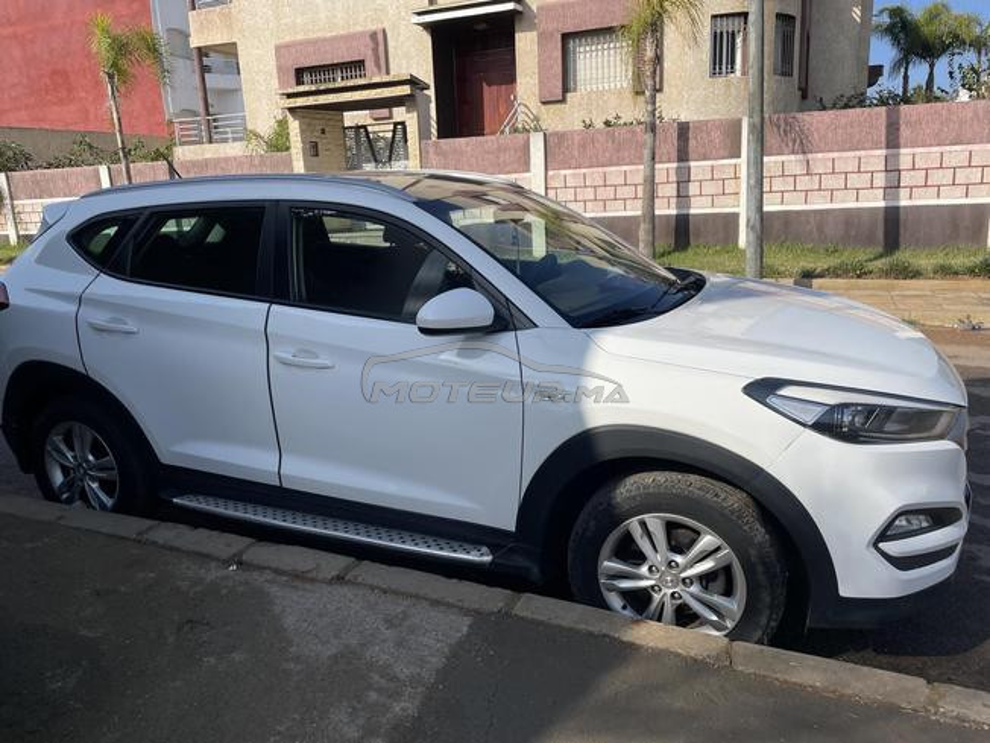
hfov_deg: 67.3
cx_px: 495
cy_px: 372
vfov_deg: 53.1
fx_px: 744
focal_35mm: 26
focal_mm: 4.2
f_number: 1.6
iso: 32
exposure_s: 1/5556
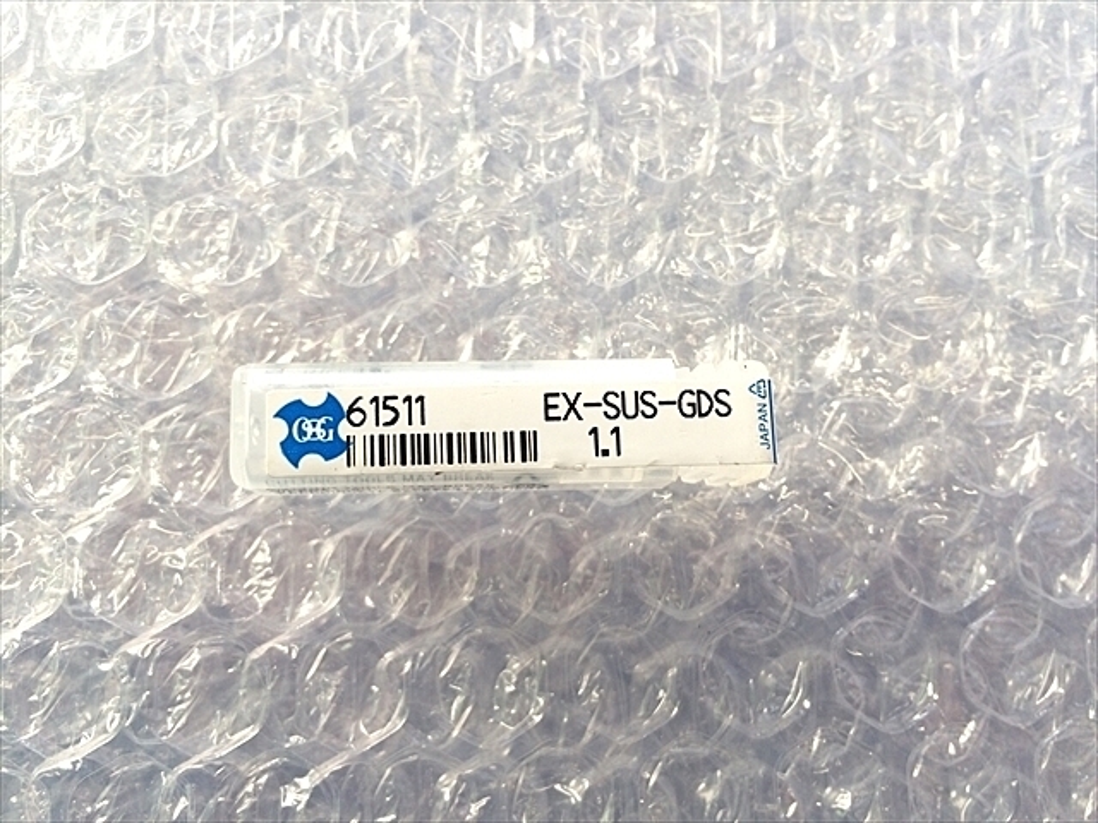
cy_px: 412
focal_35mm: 29
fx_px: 920
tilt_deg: -82.7
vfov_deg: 48.2
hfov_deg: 61.7
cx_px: 549
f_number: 2.2
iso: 40
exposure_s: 1/60
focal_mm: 4.15
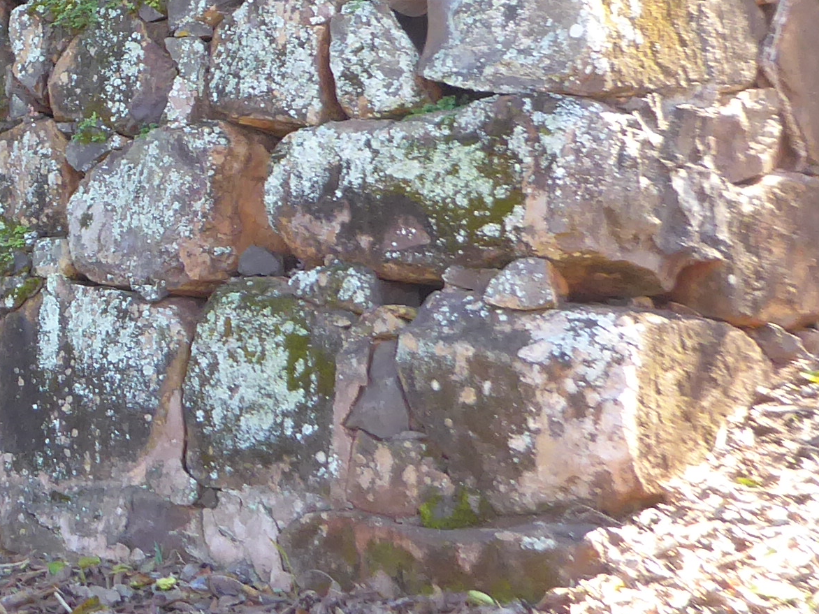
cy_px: 100
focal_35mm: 99
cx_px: -315
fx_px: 2342
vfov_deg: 14.8
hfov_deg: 18.2
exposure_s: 1/60
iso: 160
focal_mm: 5
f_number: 3.5
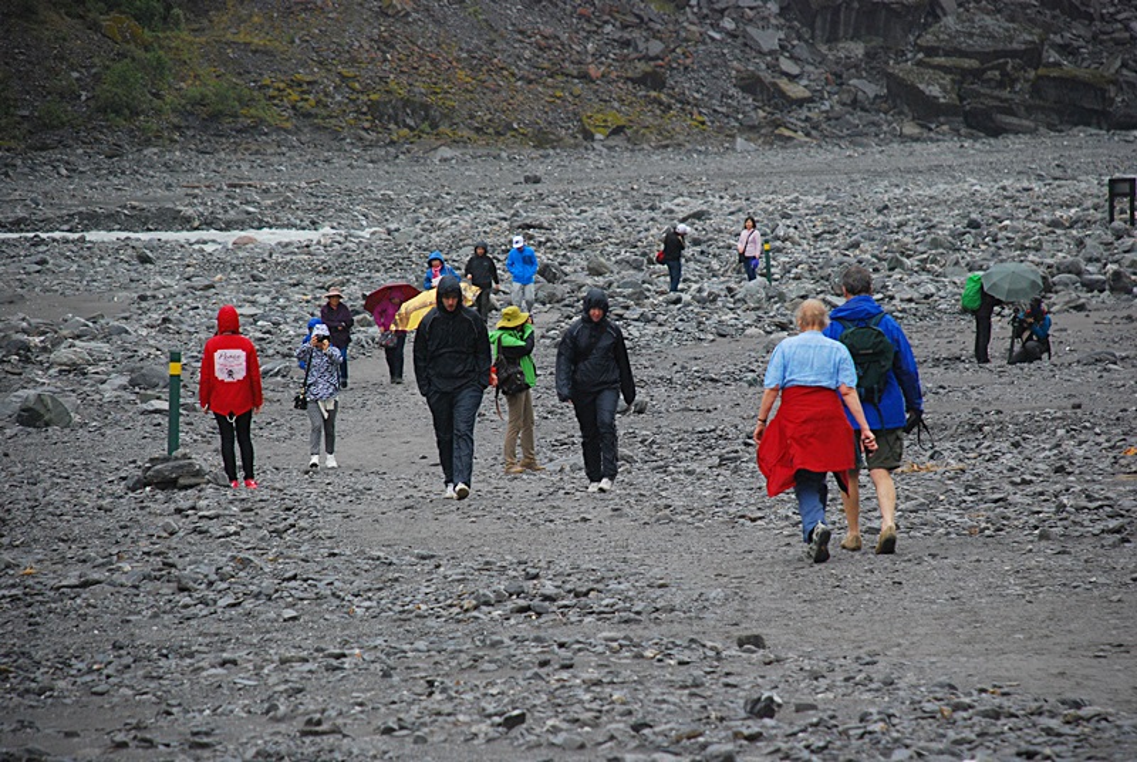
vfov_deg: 6.8
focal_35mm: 202
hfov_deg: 10.1
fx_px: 6405
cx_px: 568
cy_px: 381
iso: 400
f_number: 5.6
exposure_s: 1/640
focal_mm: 135
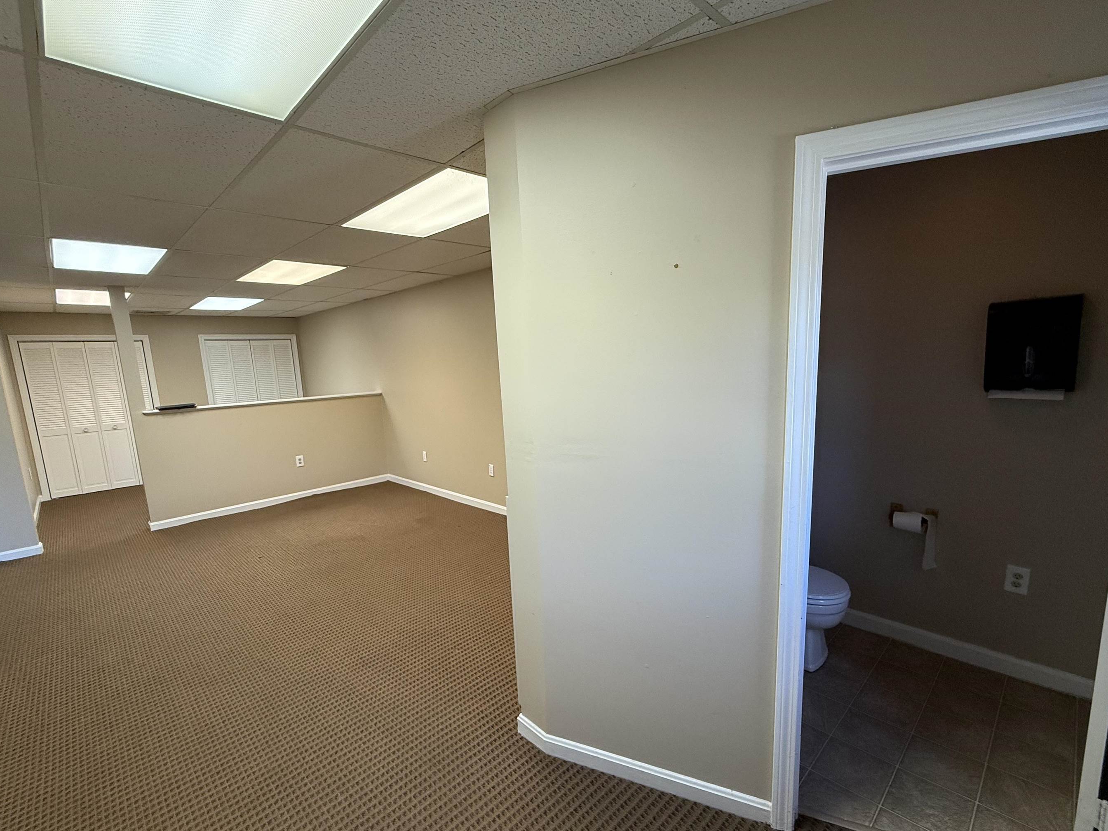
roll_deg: +2.5
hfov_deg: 94.5
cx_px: 557
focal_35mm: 16
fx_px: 512
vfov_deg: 78.0
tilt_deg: -9.1
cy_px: 441
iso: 160
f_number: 2.2
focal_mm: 2.22
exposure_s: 1/120
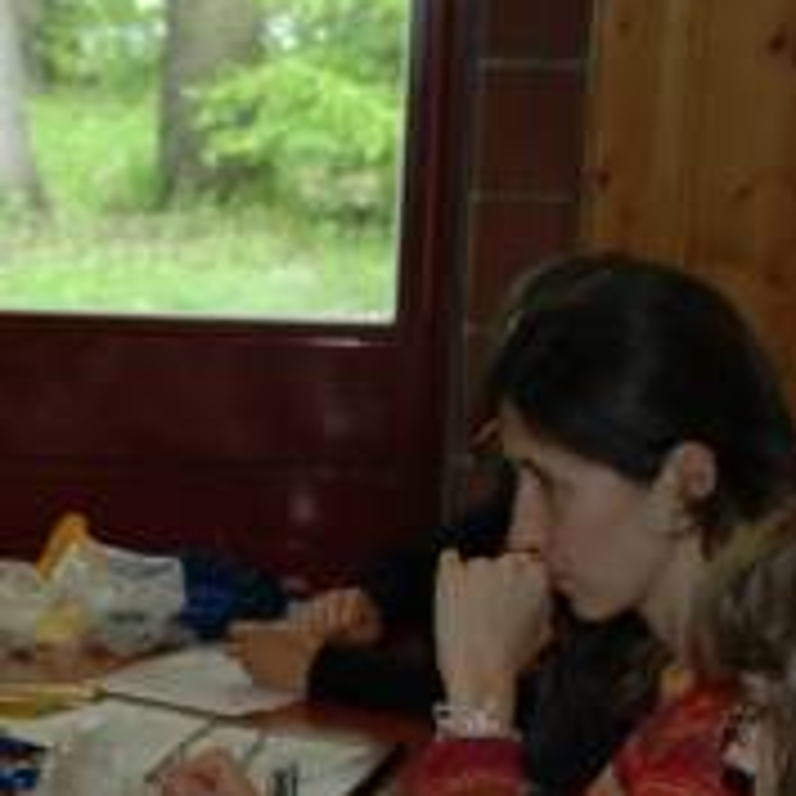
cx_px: -36
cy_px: 906
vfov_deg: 12.0
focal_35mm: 143
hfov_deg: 12.1
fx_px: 3708
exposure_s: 1/60
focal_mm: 31
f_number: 4
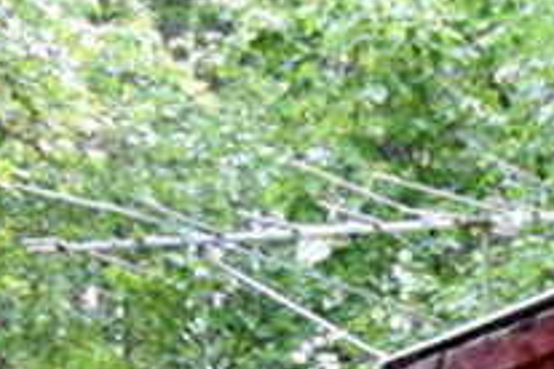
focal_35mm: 434
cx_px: 985
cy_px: 1249
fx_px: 6678
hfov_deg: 4.7
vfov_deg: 3.1
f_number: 6.3
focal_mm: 40
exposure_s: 1/160
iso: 400
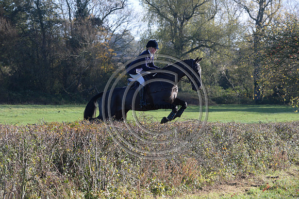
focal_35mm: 110
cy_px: 100
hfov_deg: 18.6
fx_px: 913
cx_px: 150
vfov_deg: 12.4
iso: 1000
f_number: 5
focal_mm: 110
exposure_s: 1/1250
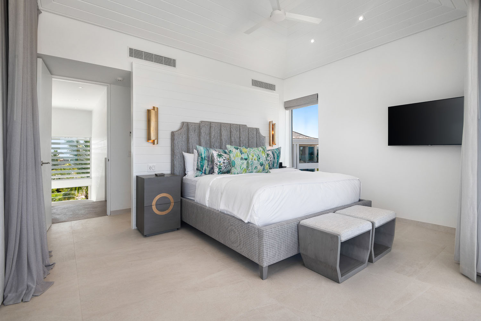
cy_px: 160
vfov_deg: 70.4
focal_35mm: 17
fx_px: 227
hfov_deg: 93.3
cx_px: 240
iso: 320
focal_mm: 17
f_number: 8
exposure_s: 1/30
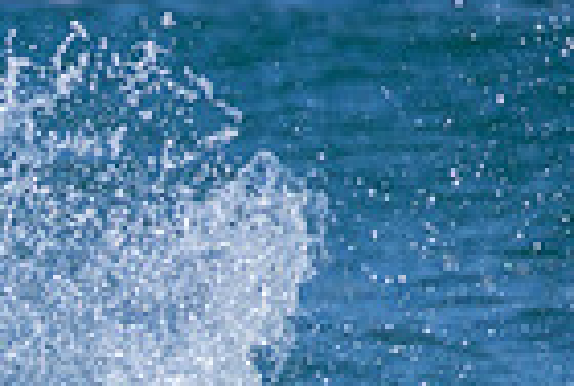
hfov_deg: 0.6
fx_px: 52872
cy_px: 577
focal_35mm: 3309
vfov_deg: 0.4
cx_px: -369
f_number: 11
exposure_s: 1/2000
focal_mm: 800
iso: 1100
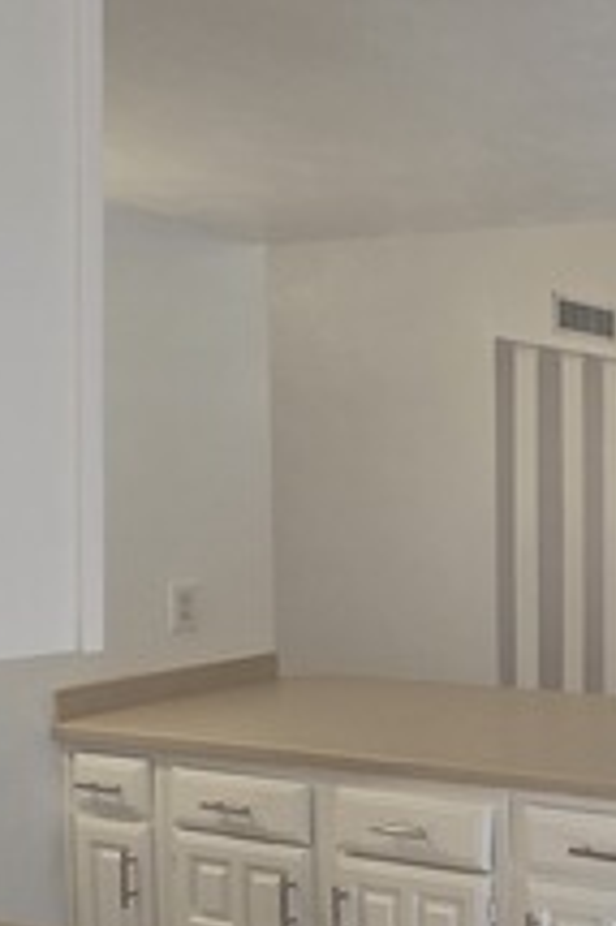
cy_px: 532
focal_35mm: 42
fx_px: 1080
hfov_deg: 25.6
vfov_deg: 46.3
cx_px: 870
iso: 250
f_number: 2.2
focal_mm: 2.2
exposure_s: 1/120
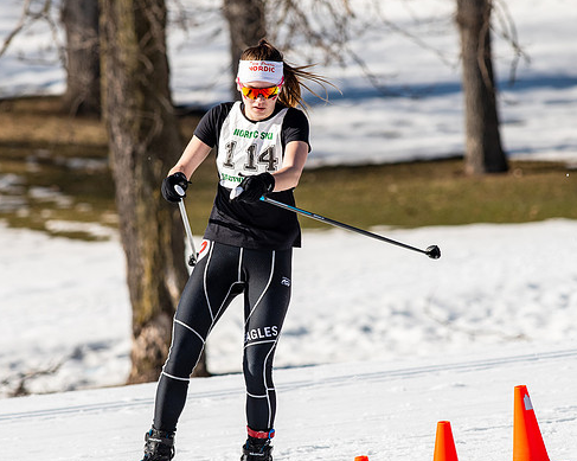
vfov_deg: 2.6
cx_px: 246
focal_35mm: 587
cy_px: 260
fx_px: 10018
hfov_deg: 3.3
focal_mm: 300
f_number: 7.1
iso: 400
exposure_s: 1/2000
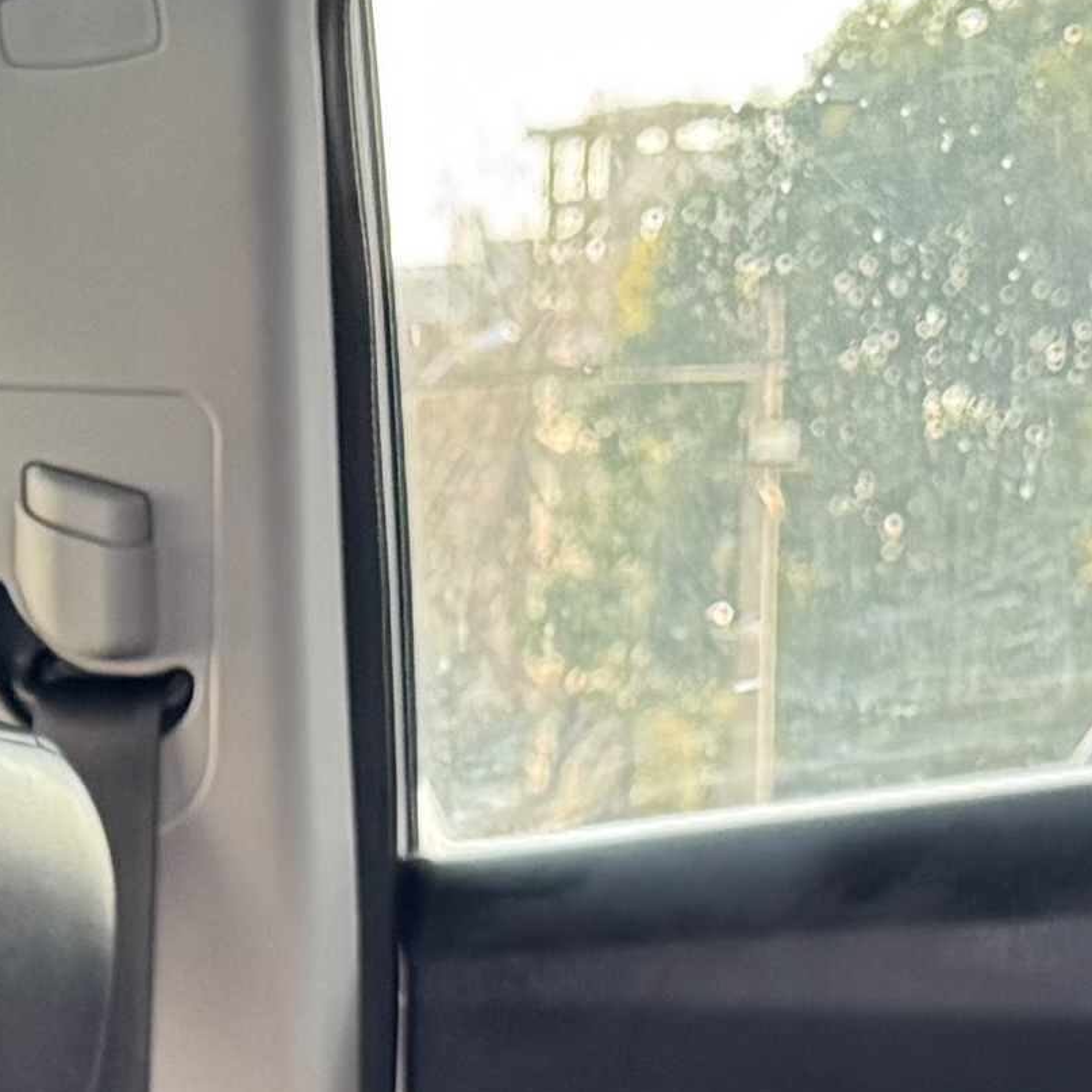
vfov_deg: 11.2
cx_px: -430
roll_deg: +1.7
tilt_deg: -8.0
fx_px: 5354
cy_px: 1647
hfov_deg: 11.3
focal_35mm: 150
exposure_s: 1/74
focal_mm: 6.76
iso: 200
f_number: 1.78
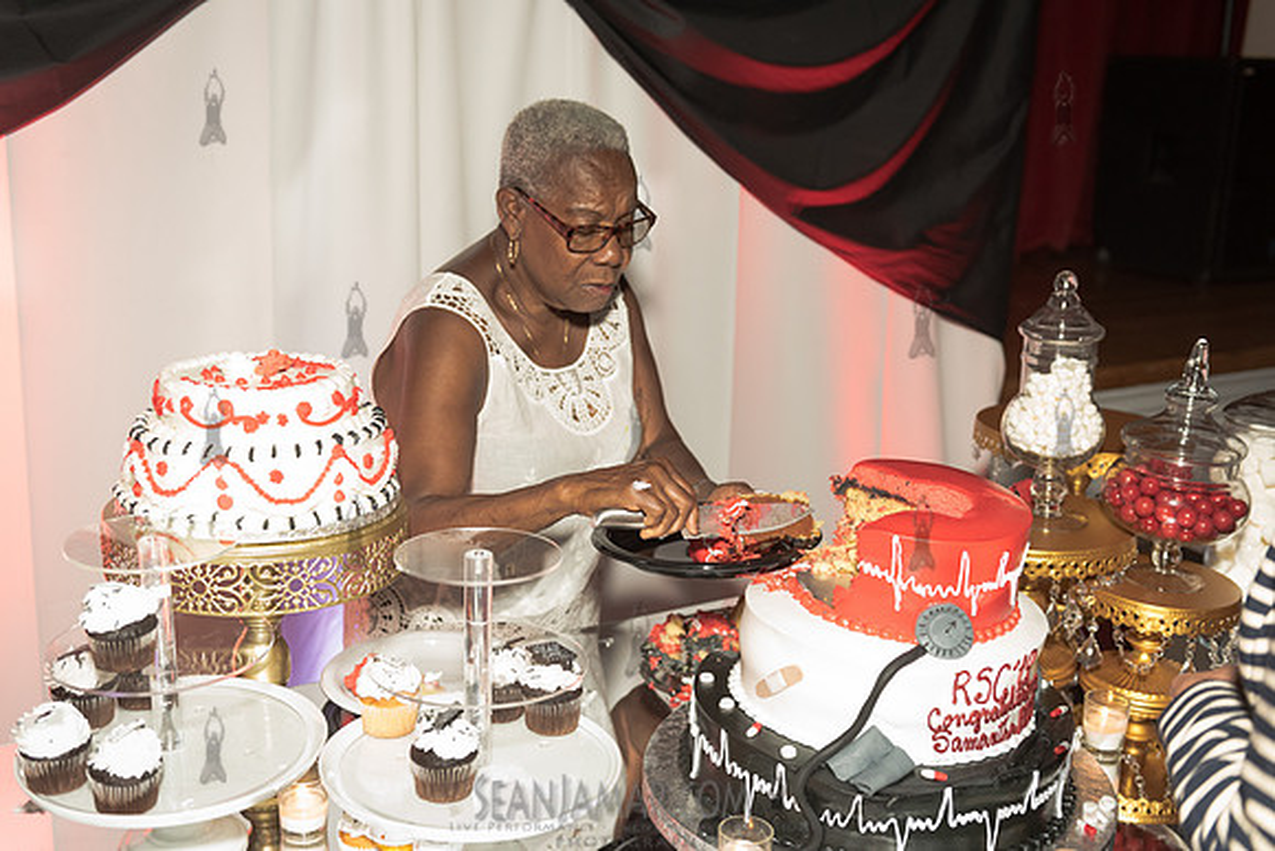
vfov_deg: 33.4
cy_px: 426
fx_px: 1417
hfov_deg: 48.4
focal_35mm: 40
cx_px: 638
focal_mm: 40
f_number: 3.5
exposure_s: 1/200
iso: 2000
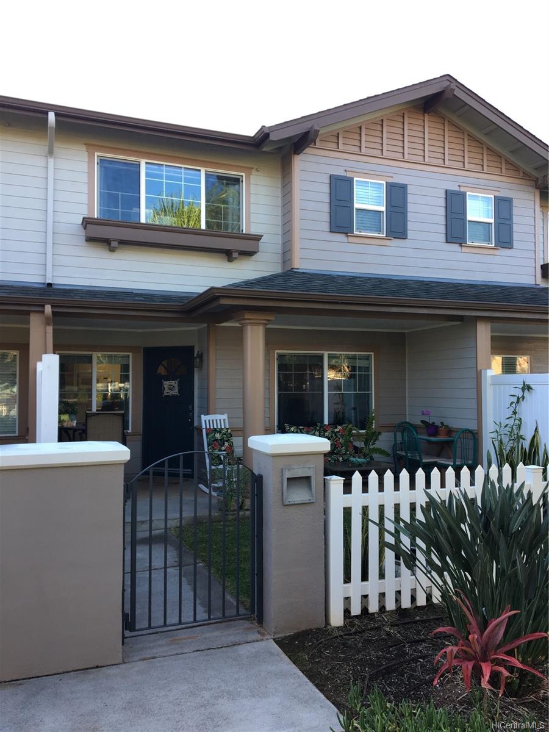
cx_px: 274
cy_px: 366
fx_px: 613
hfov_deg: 48.2
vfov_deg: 61.7
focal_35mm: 29
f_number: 2.2
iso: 25
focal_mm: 4.15
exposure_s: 1/120
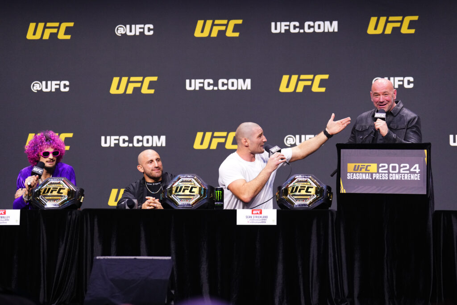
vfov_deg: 13.7
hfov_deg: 20.4
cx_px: 228
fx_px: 1270
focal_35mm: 100
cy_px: 152
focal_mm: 100
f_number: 2.8
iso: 2500
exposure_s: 1/1000
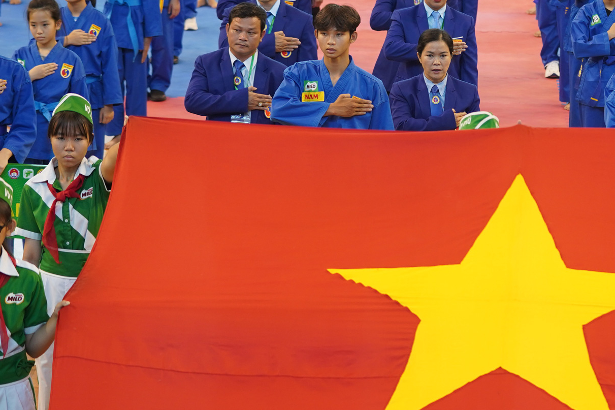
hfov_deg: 13.8
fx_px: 2528
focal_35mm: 148
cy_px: 149
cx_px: 444
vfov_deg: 9.3
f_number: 2.8
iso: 640
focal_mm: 70
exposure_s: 1/80
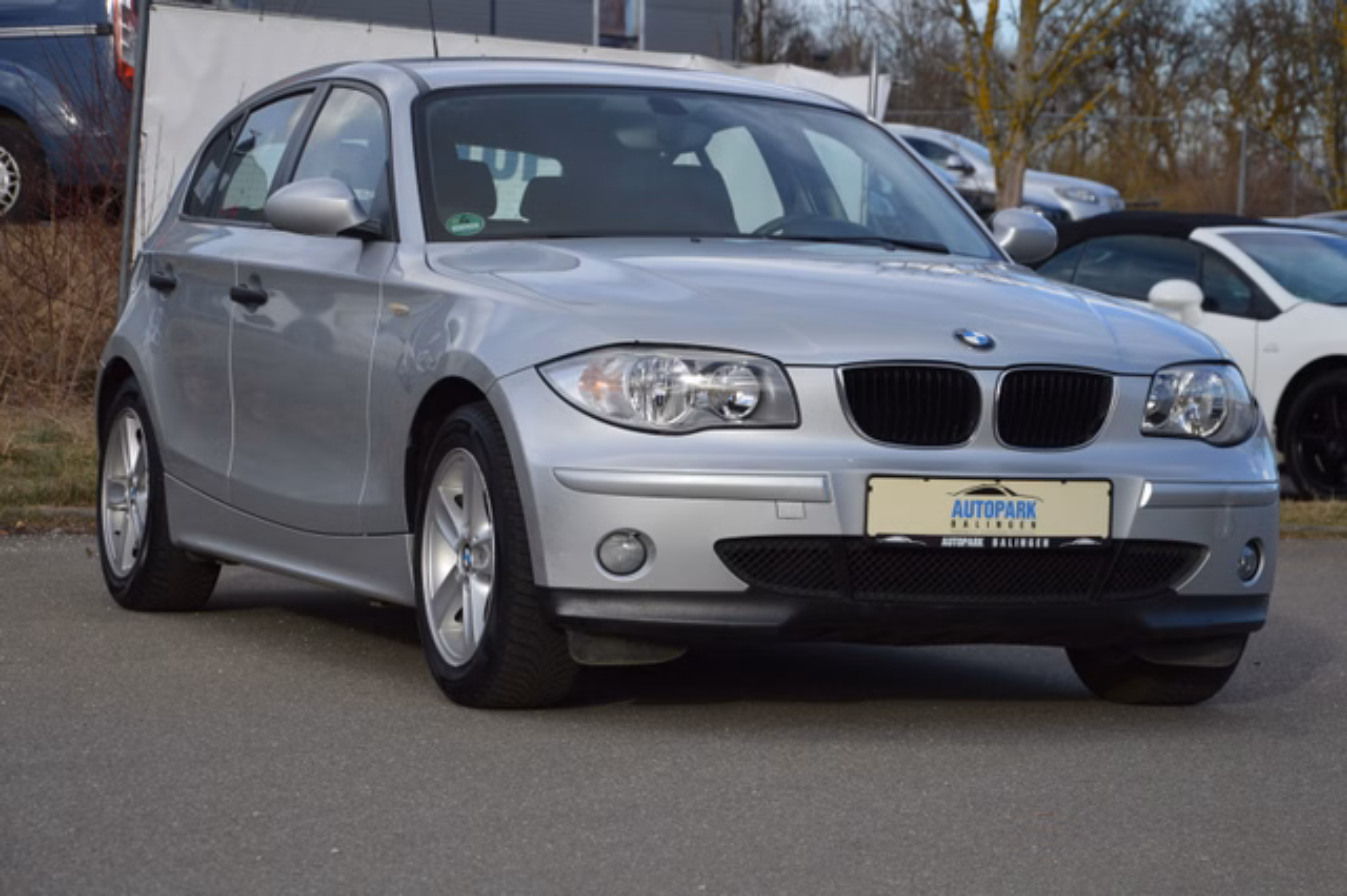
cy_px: 448
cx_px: 674
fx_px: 4207
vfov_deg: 12.2
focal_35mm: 112
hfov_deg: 18.2
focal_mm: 75
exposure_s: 1/200
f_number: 7.1
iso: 100
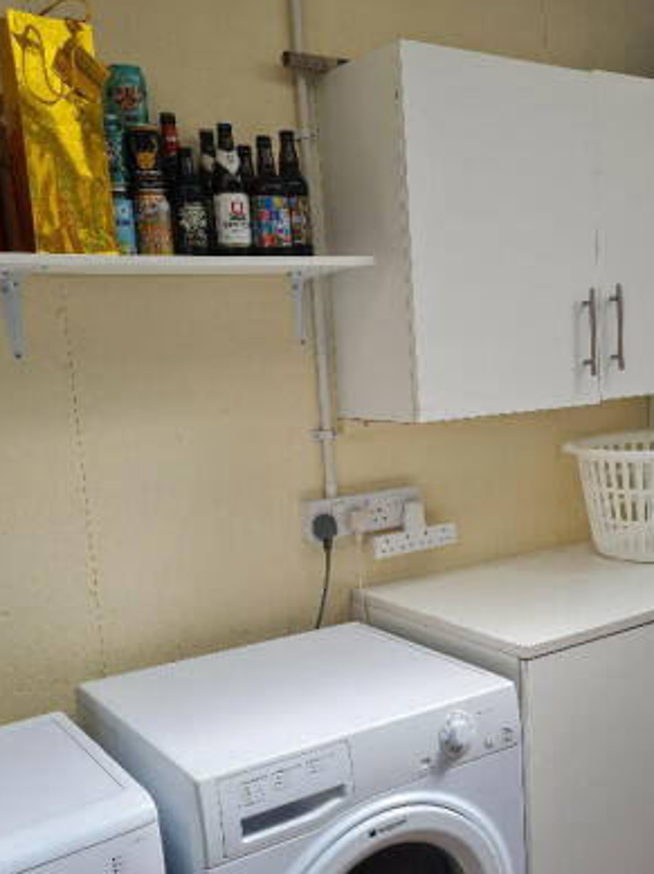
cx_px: 453
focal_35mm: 39
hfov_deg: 36.3
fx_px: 984
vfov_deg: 47.8
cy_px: 486
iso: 50
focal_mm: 5.4
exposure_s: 1/211
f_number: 1.8
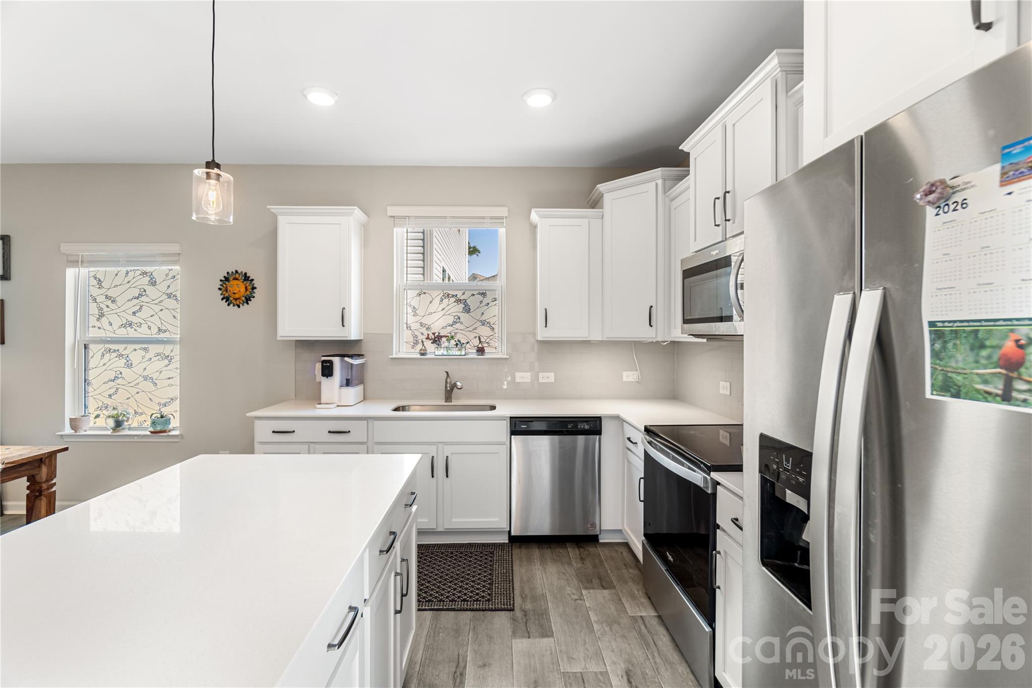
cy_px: 344
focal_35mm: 15
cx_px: 516
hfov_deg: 100.4
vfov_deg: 77.3
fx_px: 430
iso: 100
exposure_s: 1/40
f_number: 4
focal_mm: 10
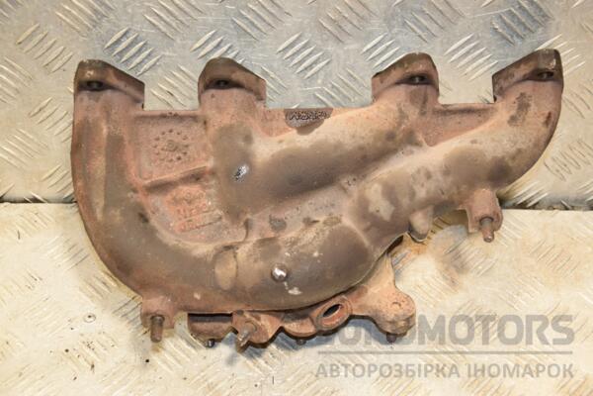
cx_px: 296
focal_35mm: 68
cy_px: 198
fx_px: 1112
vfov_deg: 20.2
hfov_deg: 29.9
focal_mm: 45
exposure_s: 1/160
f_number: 4.8
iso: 800
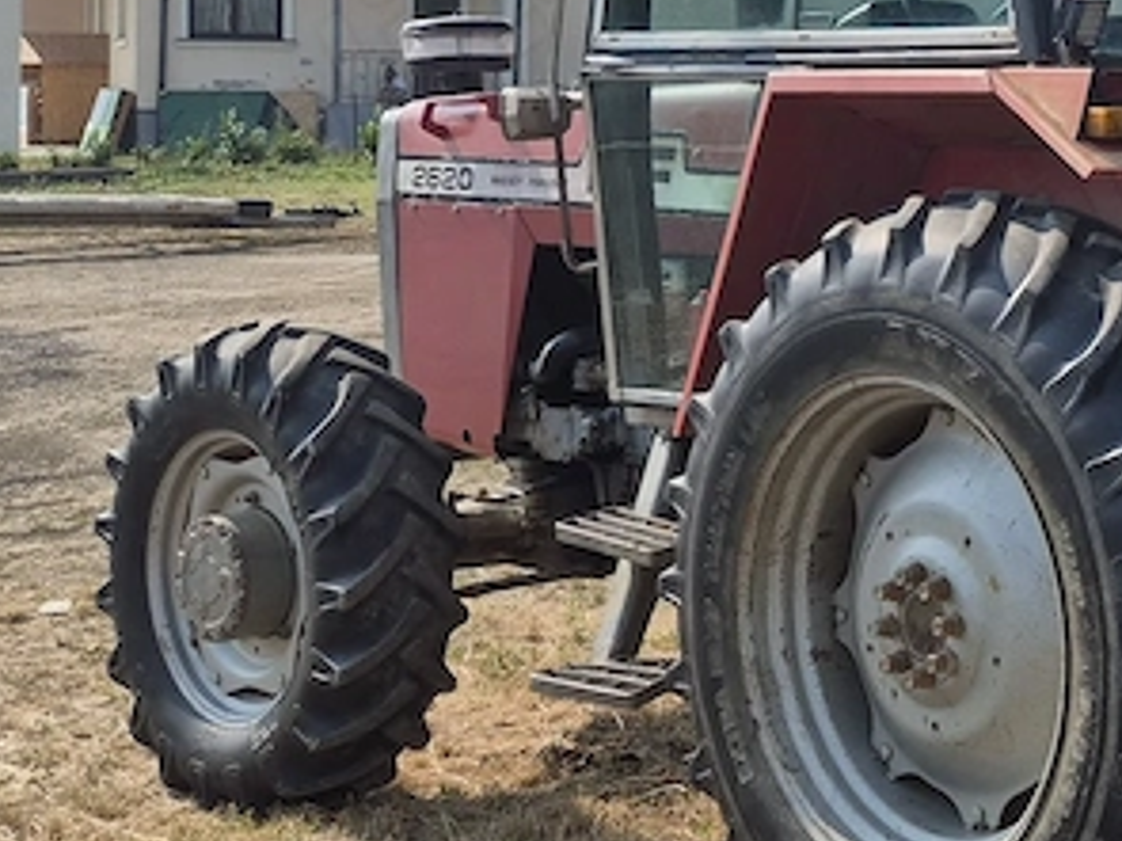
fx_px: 2527
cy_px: 118
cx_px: 1765
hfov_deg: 20.7
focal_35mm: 78
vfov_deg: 18.6
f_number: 1.8
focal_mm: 5.4
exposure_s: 1/2928
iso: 25
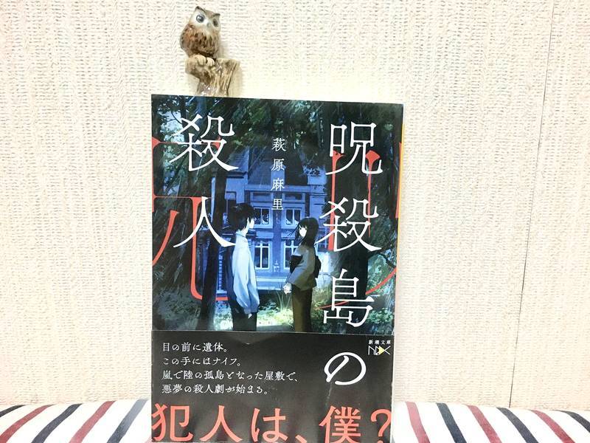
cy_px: 222
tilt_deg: -13.1
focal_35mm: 29
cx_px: 295
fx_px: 494
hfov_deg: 61.7
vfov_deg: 48.2
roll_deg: -0.1
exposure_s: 1/15
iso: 200
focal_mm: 4.15
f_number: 2.2
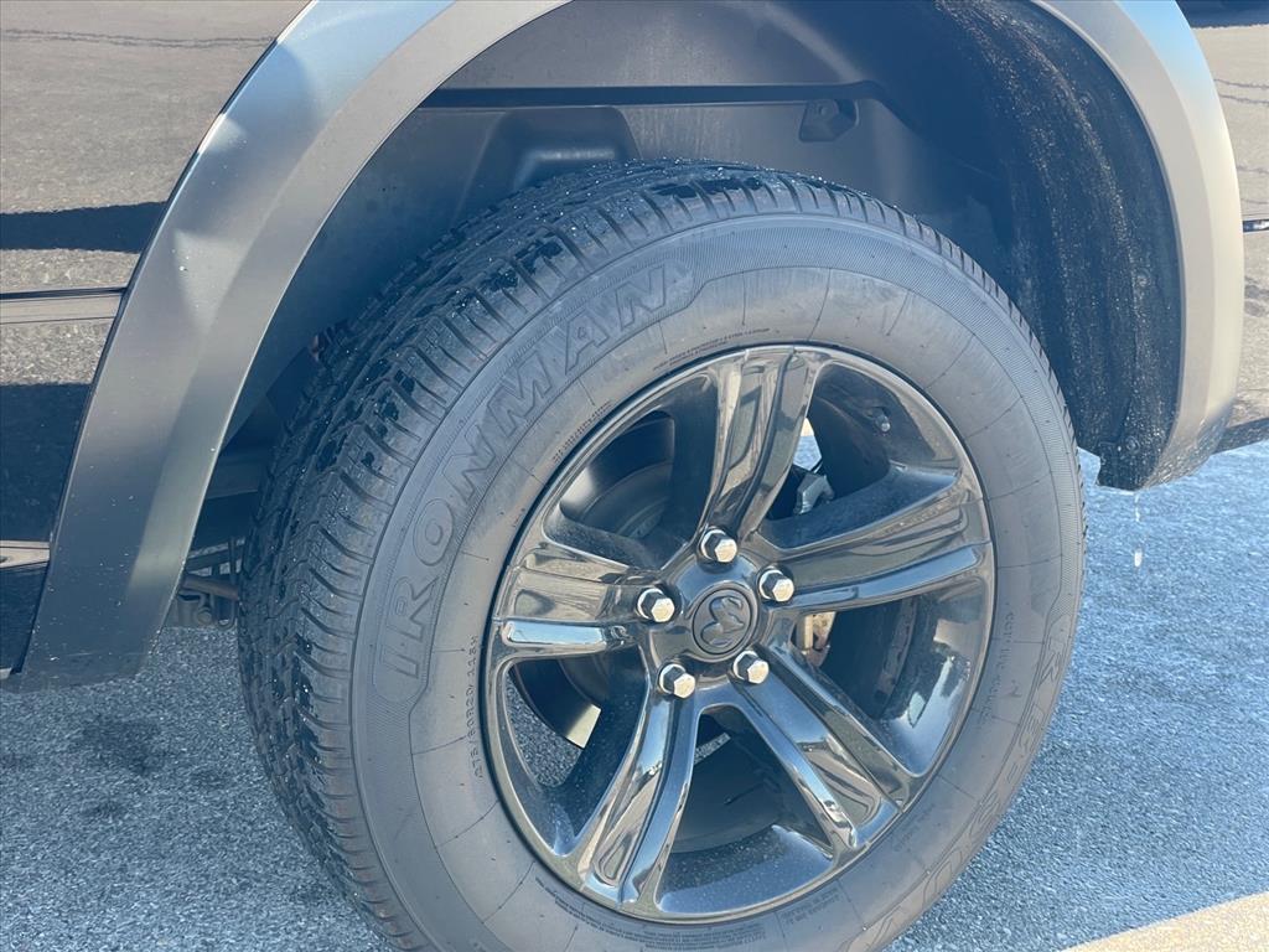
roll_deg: +1.6
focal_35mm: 52
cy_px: 476
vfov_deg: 28.0
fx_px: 1906
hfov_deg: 36.8
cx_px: 634
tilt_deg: -9.7
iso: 32
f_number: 2
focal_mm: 6
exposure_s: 1/99
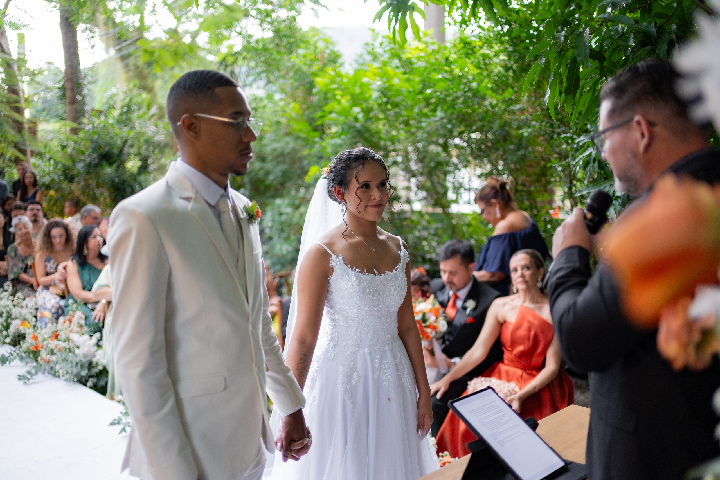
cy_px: 240
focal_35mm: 35
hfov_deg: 54.4
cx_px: 360
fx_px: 700
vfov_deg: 37.9
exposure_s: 1/1000
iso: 2500
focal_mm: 35
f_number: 1.4
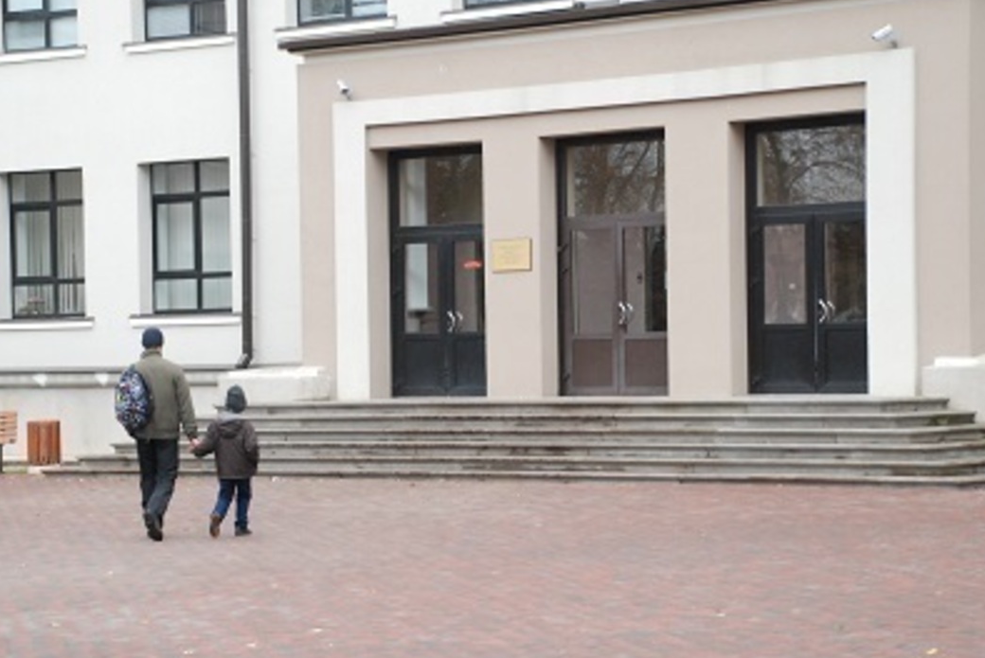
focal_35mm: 96
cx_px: 439
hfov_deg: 21.2
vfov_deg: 14.3
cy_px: 349
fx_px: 2628
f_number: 5
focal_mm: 52
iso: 1000
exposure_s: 1/125
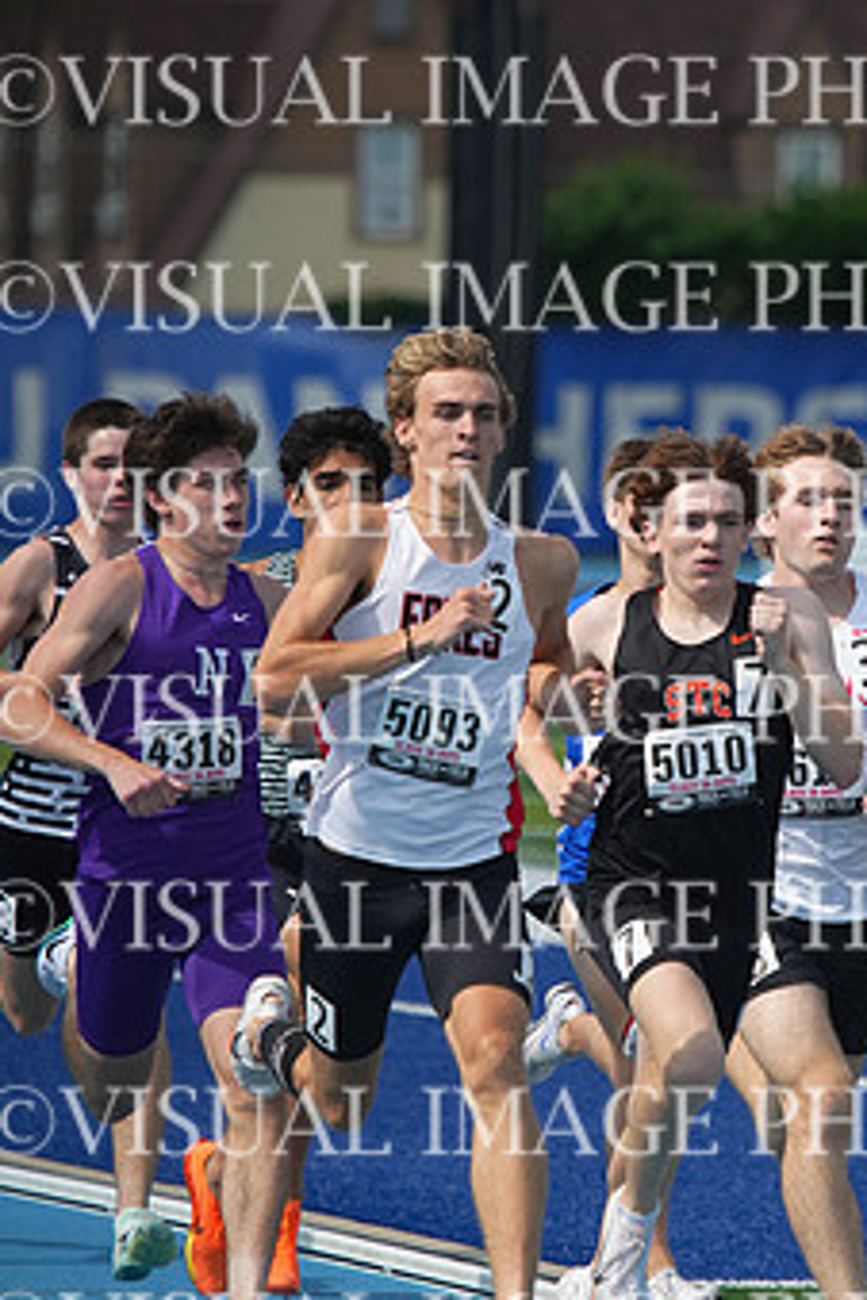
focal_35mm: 531
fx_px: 19181
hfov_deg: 2.6
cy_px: 606
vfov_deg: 3.9
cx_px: 723
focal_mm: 310
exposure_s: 1/2500
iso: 400
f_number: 5.6
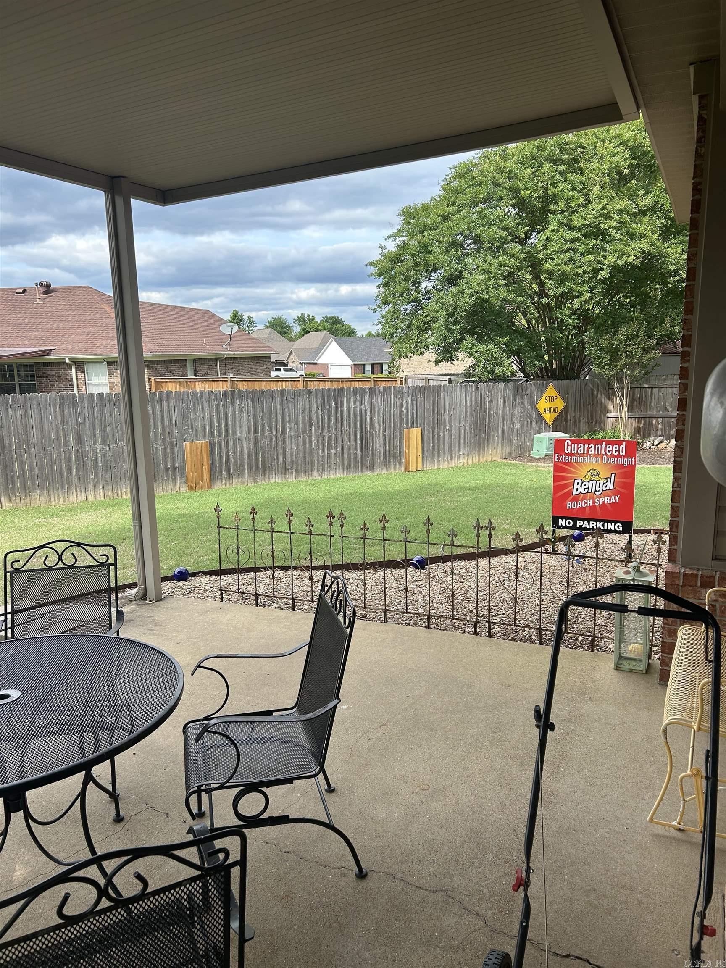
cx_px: 363
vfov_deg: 67.3
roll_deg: +0.5
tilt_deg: -11.8
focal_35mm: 26
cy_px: 484
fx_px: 727
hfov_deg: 53.1
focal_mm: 5.7
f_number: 1.5
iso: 50
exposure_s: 1/965
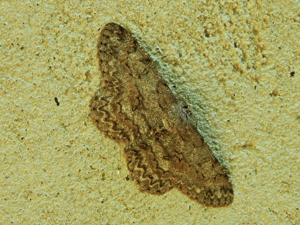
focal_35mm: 58
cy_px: 119
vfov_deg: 25.2
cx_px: 150
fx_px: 503
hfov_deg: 33.2
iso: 125
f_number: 3.8
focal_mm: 9.7
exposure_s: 1/50
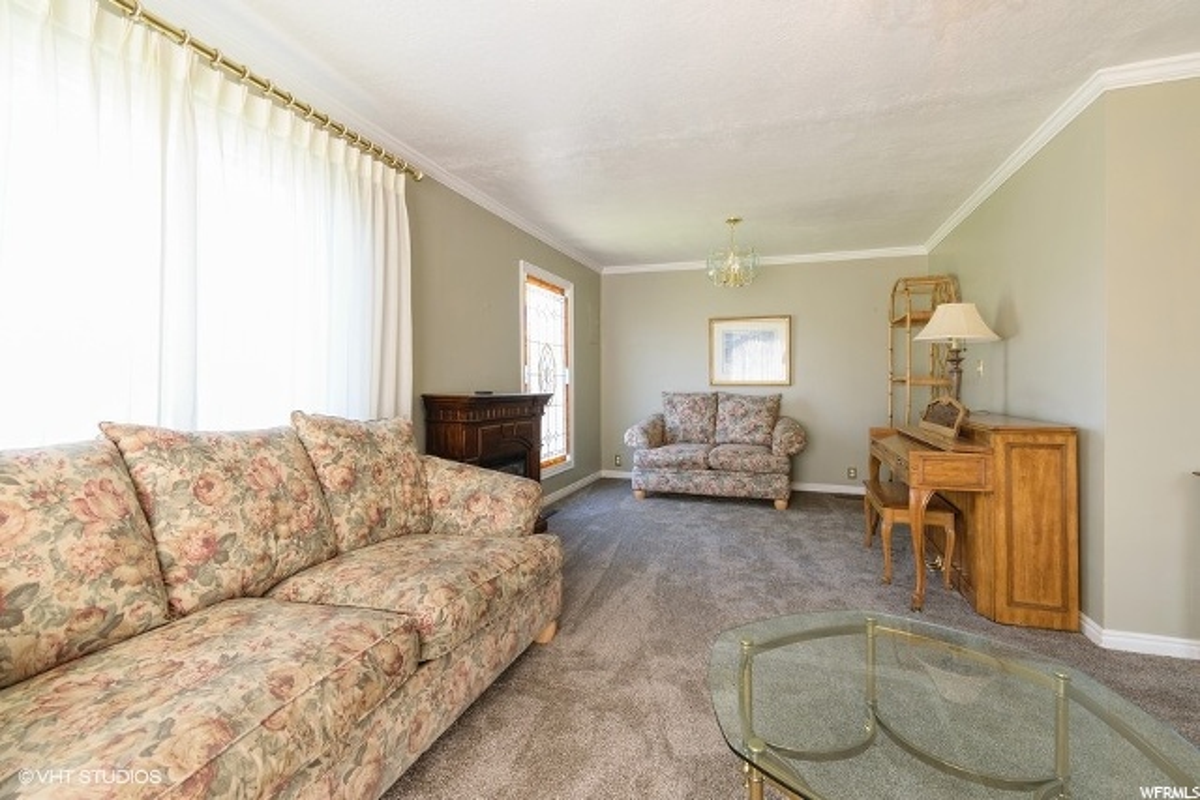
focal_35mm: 15
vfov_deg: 77.4
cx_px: 600
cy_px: 400
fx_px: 500
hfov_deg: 100.4
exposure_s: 1/8
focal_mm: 10
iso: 200
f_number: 8
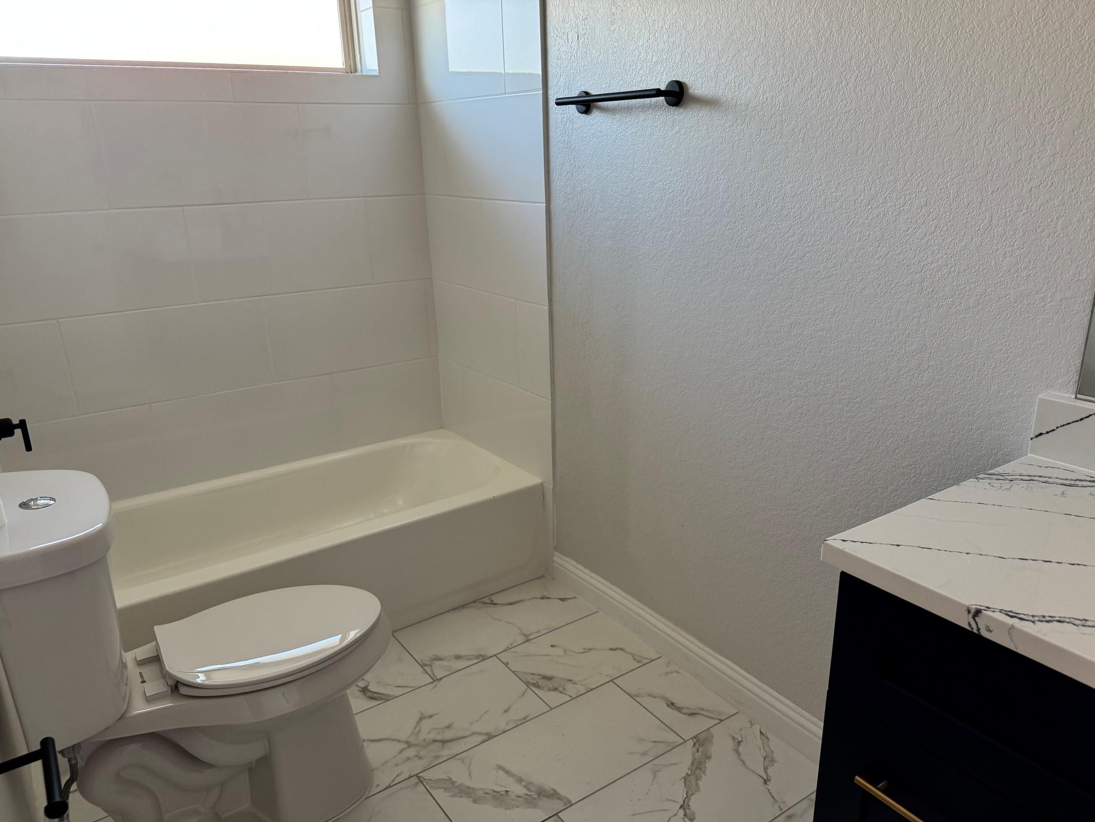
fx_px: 791
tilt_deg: -19.6
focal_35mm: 25
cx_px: 559
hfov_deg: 69.4
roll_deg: +1.6
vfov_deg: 54.9
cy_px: 426
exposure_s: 1/60
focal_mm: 6.76
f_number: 1.78
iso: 125
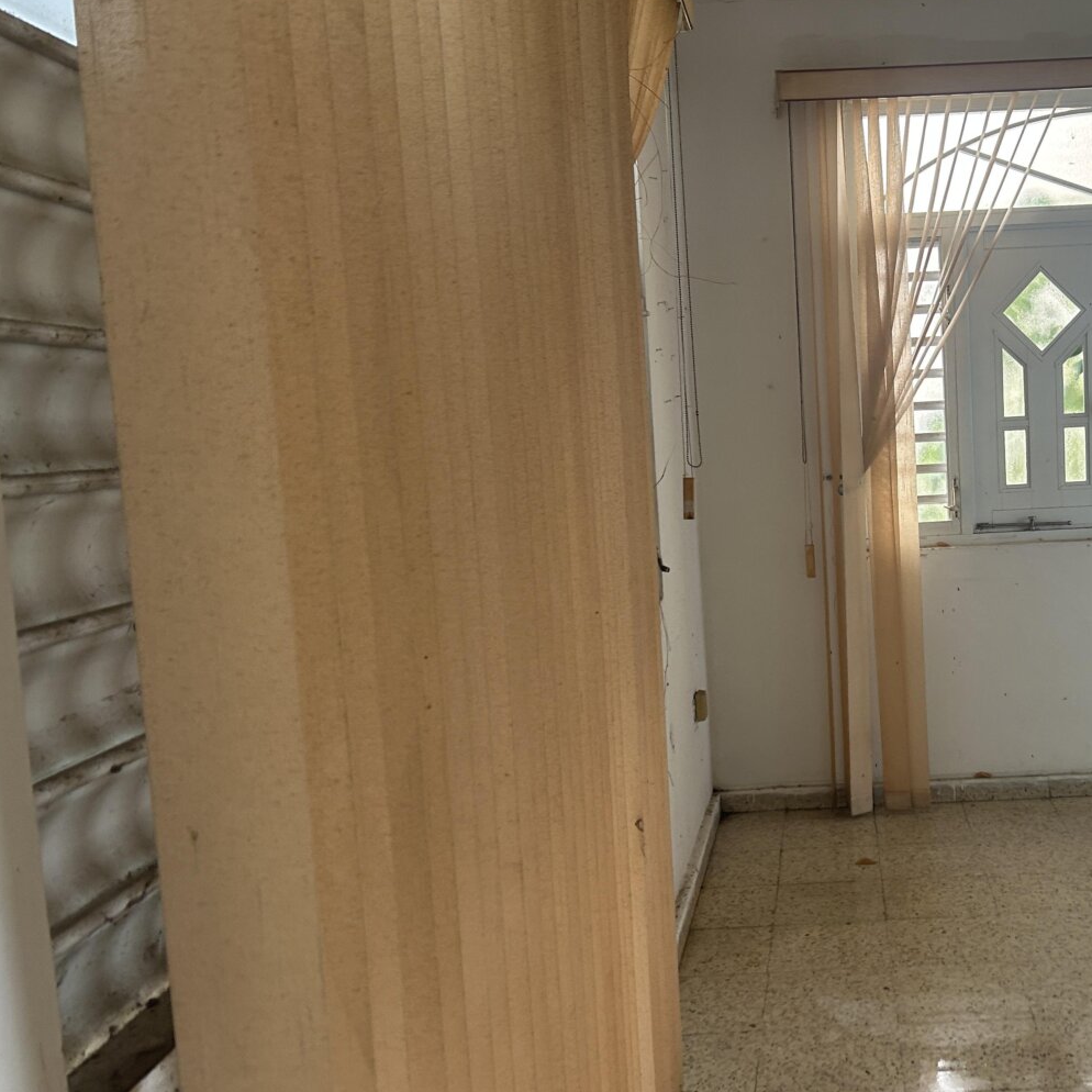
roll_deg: +2.4
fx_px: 1321
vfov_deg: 44.9
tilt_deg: -5.7
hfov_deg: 43.1
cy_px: 557
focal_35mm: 37
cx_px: 857
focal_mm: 5.7
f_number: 1.5
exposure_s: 1/121
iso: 125
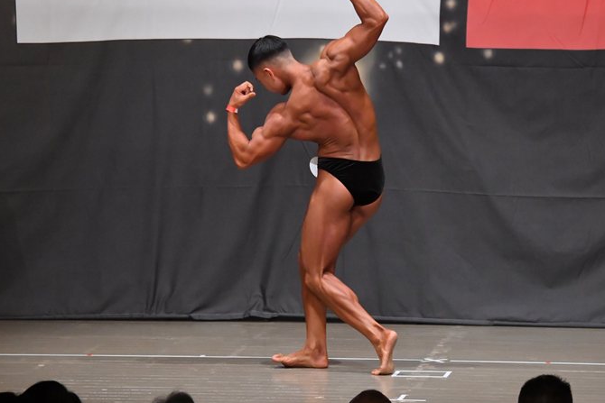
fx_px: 4219
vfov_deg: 5.5
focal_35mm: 251
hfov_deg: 8.2
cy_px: 197
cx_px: 327
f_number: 5.6
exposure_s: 1/400
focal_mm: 145
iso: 6400
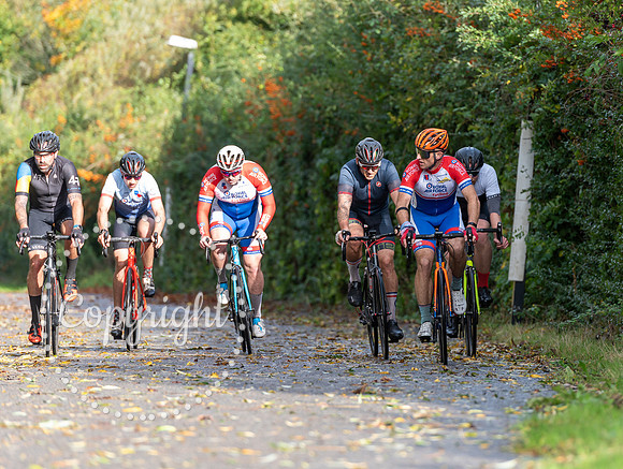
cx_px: 416
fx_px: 4621
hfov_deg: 7.7
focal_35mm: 256
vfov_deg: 5.8
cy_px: 192
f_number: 4
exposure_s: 1/500
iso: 200
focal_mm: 200
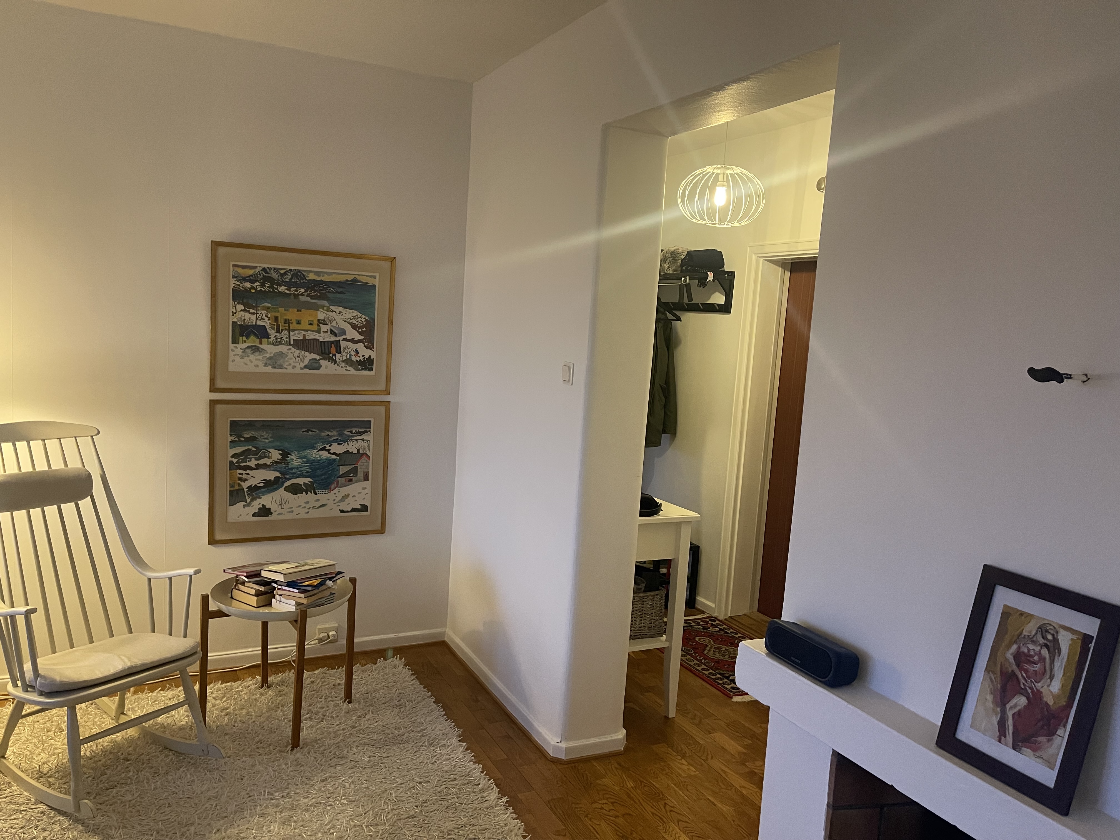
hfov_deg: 69.4
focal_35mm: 25
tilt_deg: -6.2
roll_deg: -3.6
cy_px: 420
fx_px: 809
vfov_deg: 54.9
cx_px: 560
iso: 400
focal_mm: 5.1
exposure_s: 1/50
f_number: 1.6
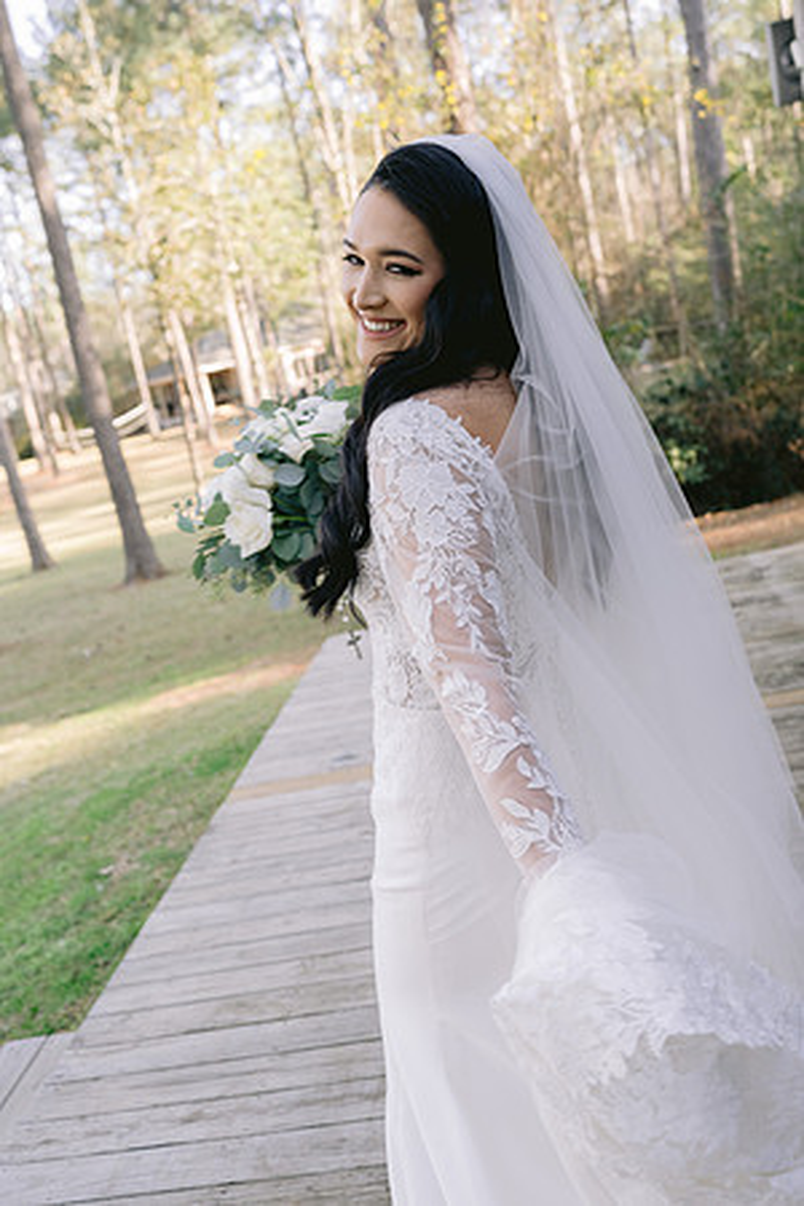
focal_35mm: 35
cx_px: 402
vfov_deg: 54.4
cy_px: 603
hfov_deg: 37.9
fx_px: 1172
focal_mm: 35
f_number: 4
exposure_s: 1/200
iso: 400
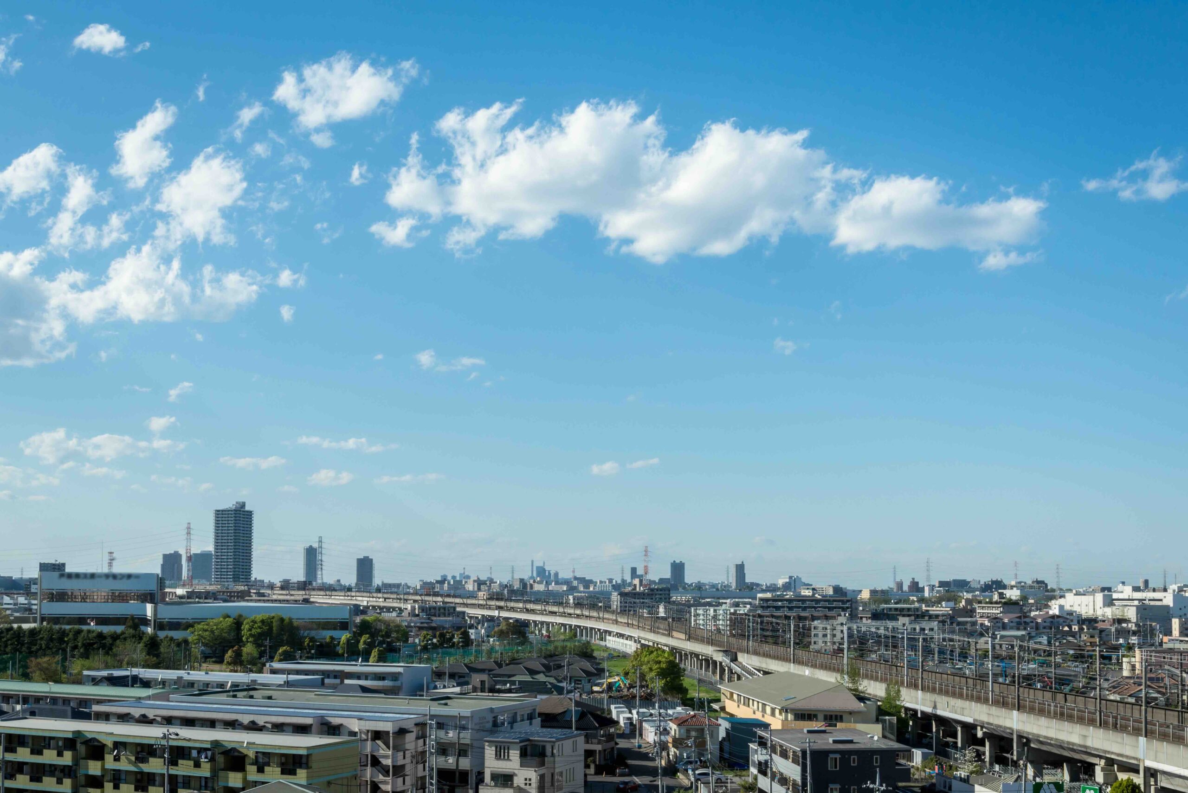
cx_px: 594
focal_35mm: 38
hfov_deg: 50.7
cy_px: 396
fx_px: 1254
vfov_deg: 35.1
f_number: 20
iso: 400
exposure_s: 1/250
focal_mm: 38
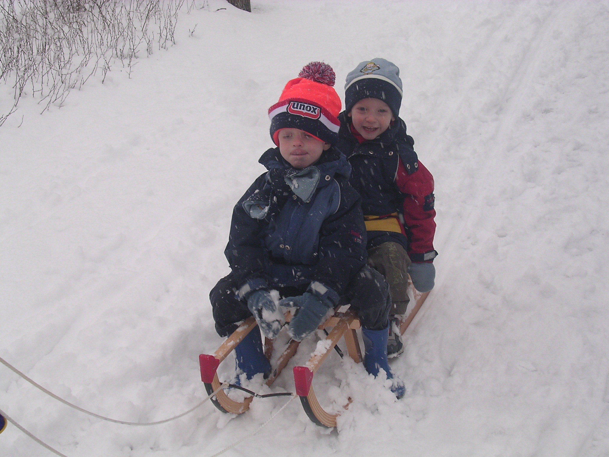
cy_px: 228
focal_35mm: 56
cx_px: 304
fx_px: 985
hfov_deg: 34.3
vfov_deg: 26.1
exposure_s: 1/120
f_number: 3.3
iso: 100
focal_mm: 8.5
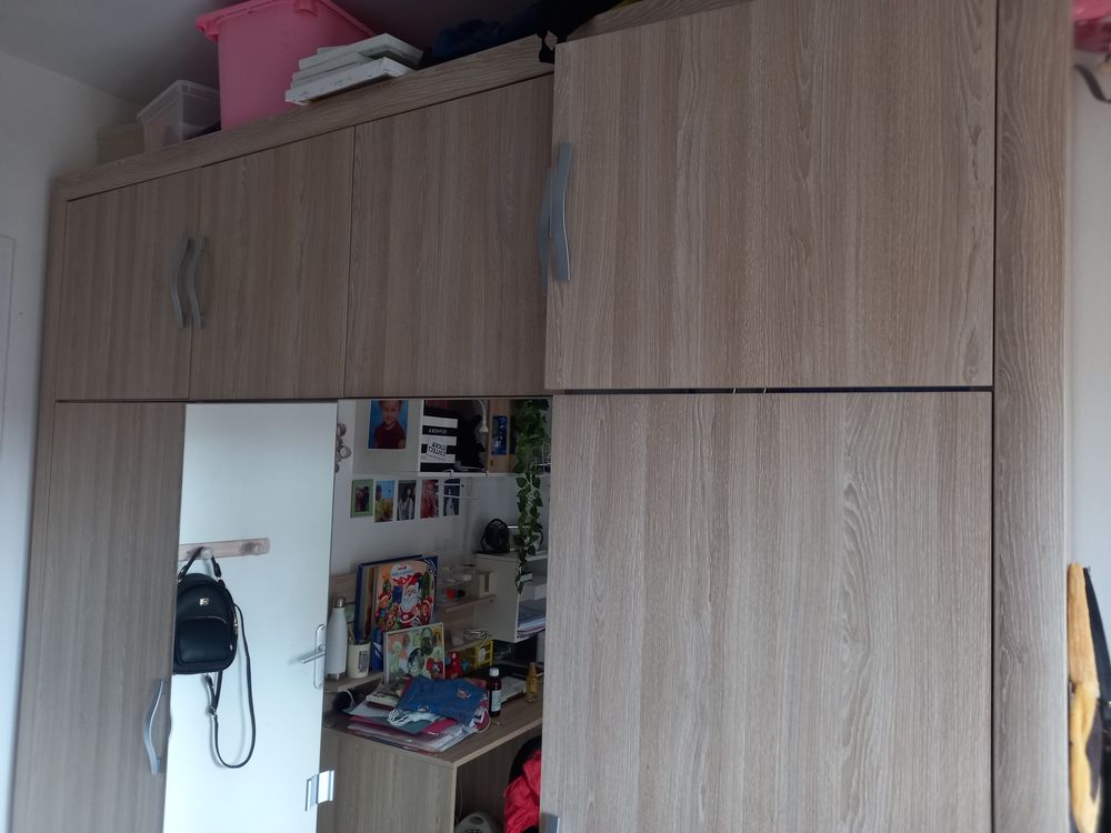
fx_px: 802
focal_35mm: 25
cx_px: 556
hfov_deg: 69.4
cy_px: 416
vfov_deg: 54.9
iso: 200
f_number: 2
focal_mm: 4.6
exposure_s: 1/33
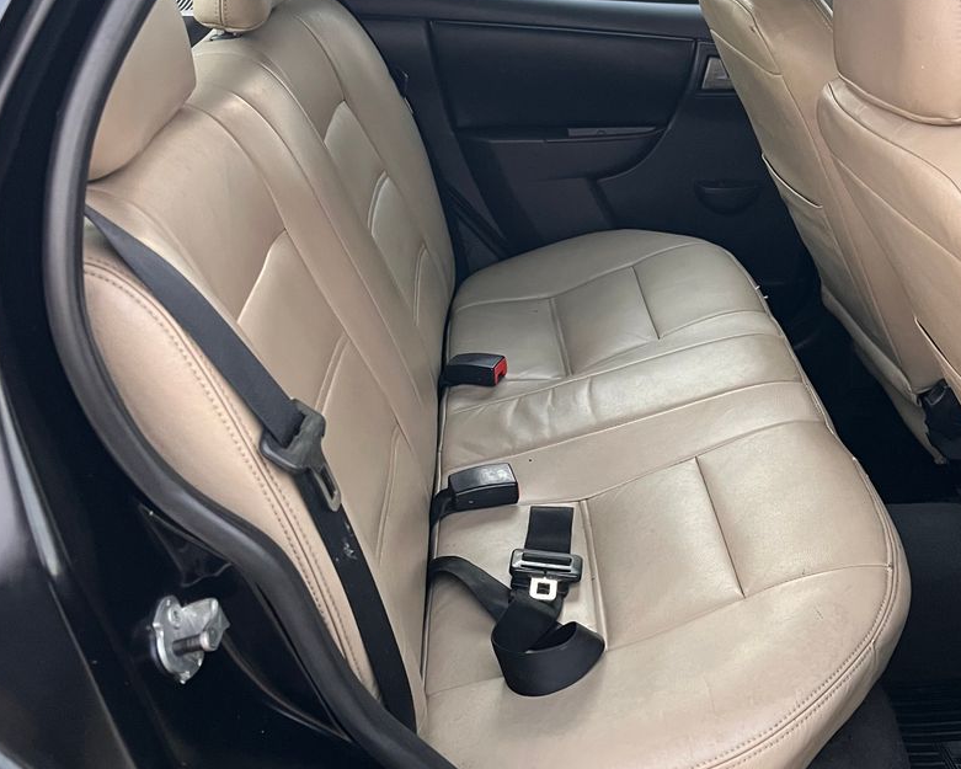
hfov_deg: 56.8
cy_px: 365
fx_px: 882
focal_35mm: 31
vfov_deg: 47.1
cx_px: 572
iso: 500
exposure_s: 1/48
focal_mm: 5.7
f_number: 1.5
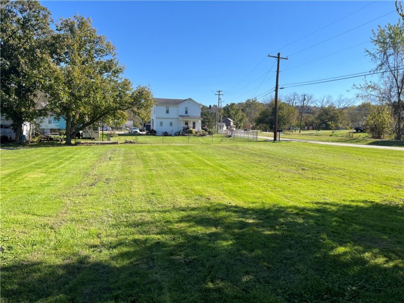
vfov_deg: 53.1
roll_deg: -1.9
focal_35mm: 26
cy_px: 152
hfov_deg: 67.3
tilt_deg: -0.2
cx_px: 202
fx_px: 303
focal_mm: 5.1
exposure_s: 1/2268
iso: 50
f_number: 1.6
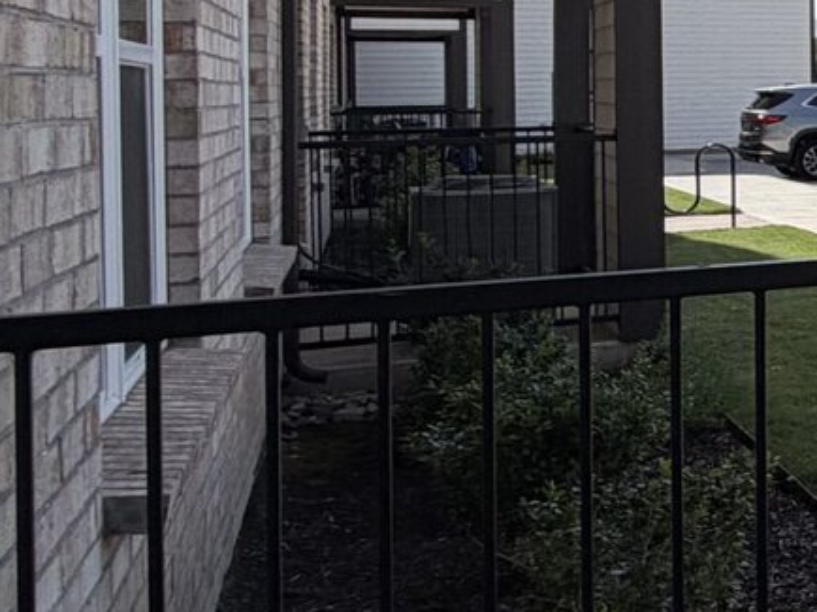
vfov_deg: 23.1
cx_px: 1583
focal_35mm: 62
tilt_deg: -0.8
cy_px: 87
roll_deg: +0.7
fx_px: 1463
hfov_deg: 19.6
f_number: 2.2
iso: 20
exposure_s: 1/1125
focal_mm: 2.22
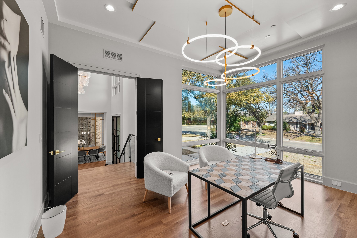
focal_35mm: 14
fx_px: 139
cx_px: 178
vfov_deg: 81.2
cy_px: 119
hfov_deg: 104.3
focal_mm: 14
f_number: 10
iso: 400
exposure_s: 1/13
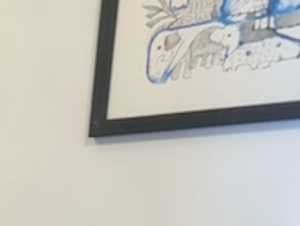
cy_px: 567
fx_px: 1163
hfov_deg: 11.7
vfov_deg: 9.6
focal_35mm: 134
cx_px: -452
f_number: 1.8
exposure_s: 1/50
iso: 500
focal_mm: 5.4
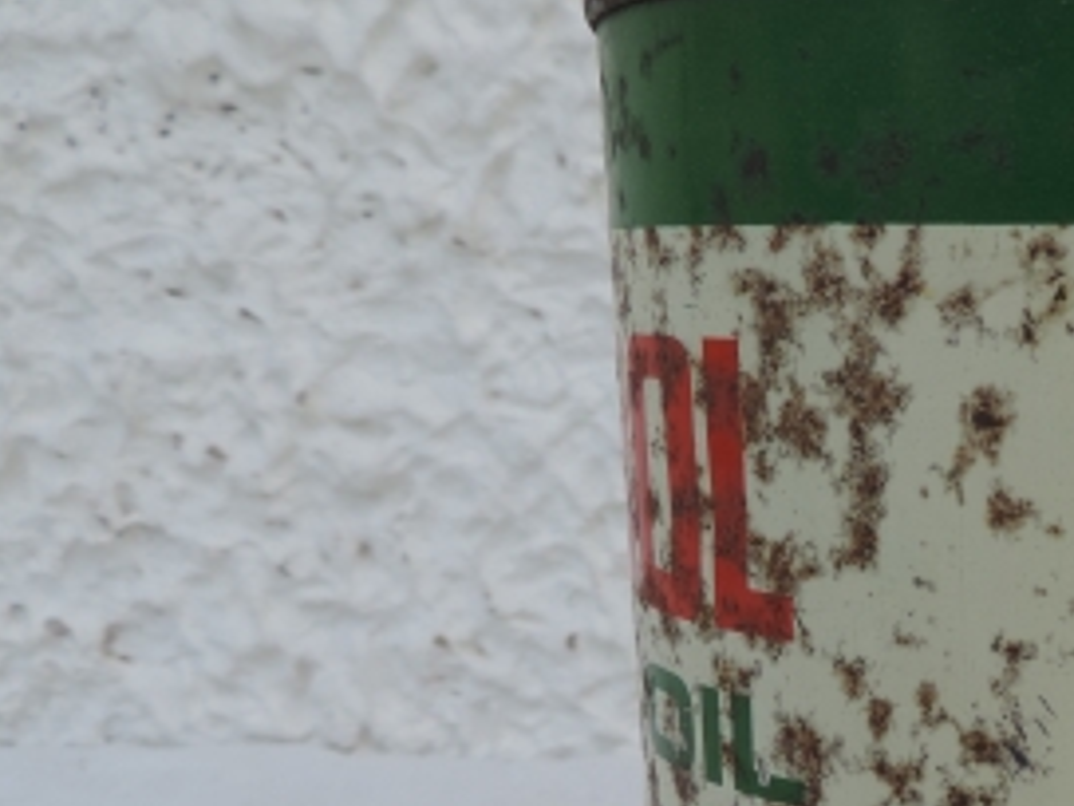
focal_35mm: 53
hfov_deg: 32.3
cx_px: 1149
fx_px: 1644
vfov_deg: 26.8
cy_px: 680
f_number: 3
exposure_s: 1/500
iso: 80
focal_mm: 4.3
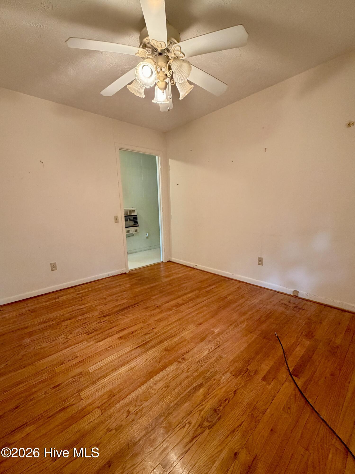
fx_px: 191
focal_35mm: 14
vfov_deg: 102.1
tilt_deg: -7.8
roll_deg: +2.0
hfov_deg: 85.7
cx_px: 178
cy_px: 237
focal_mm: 2.22
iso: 400
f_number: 2.2
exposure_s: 1/60
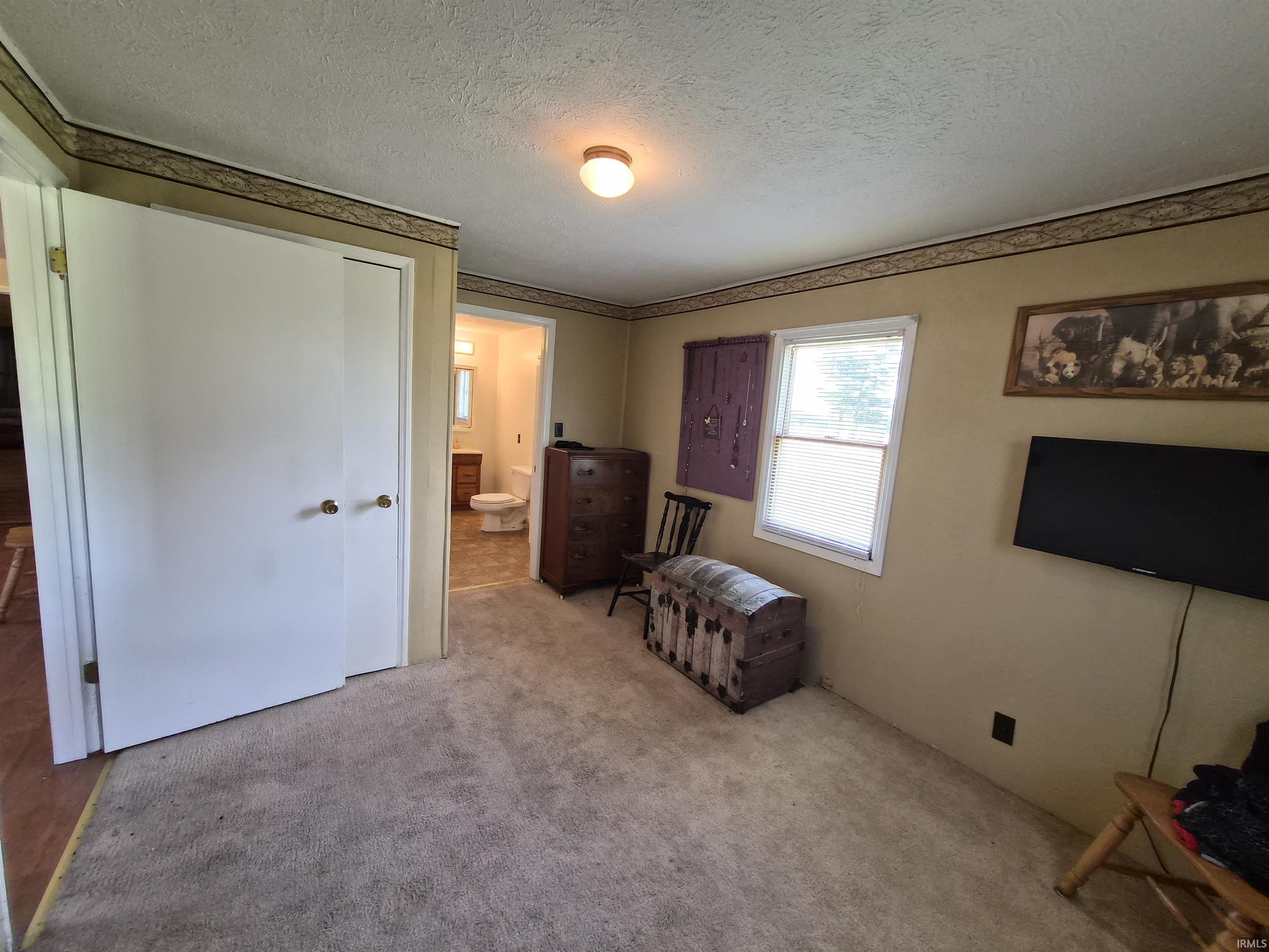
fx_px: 477
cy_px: 476
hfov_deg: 106.2
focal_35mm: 13
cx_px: 634
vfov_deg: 89.9
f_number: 2.2
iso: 160
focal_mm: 1.7
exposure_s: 1/60
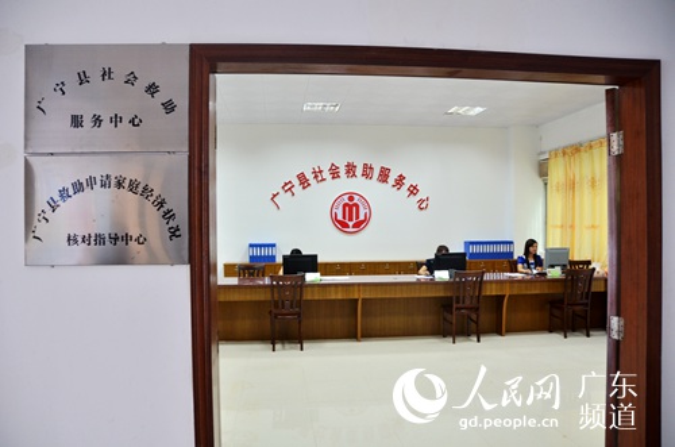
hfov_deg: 67.5
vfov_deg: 47.7
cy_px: 224
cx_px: 338
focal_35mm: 27
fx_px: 505
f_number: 3.5
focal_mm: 18
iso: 400
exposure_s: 1/30
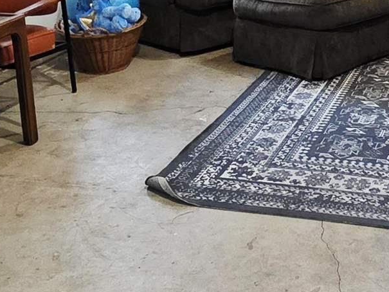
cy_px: 28
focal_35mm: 66
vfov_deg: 21.7
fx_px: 742
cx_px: 382
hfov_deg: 27.8
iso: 1000
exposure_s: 1/60.2
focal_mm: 2.2
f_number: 1.9
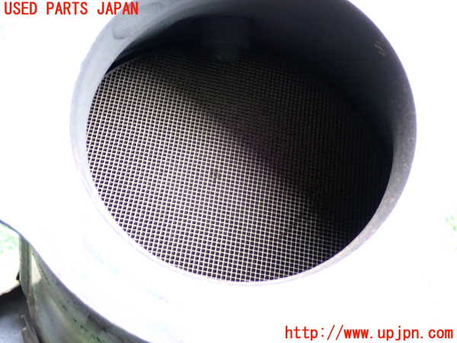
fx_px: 766
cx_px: 228
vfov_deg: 25.2
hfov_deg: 33.2
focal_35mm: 58
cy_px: 172
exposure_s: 1/60
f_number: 3.5
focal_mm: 10.35
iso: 800
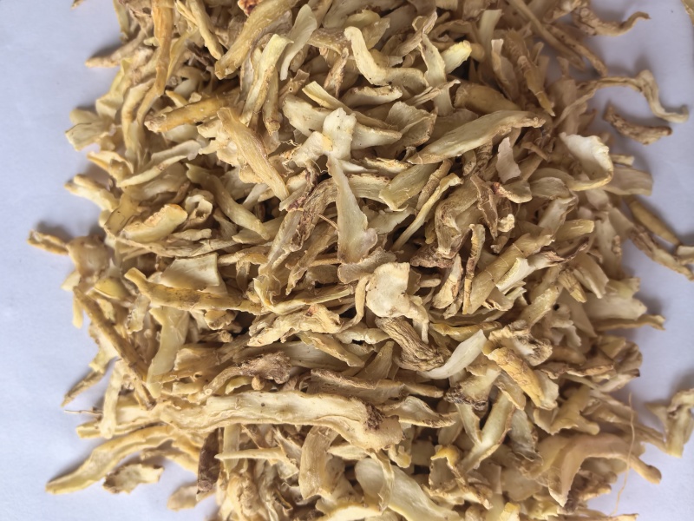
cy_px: 260
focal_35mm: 27
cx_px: 347
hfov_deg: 65.3
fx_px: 541
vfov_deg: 51.4
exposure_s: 1/100
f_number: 2
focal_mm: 5.75
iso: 100
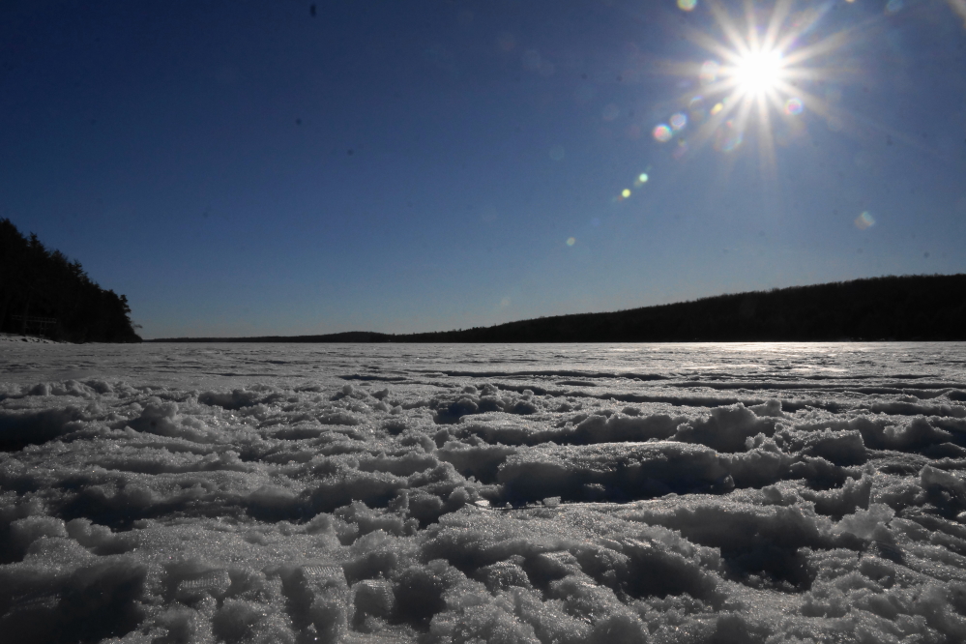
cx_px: 483
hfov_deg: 67.4
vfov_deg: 47.9
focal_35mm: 27
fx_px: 724
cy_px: 322
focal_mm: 18
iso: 400
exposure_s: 1/320
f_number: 22
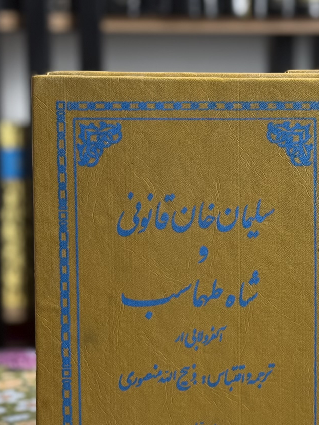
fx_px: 1413
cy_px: 185
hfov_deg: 12.7
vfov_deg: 17.1
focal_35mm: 115
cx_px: 312
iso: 80
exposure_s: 1/50
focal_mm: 6.76
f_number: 1.78
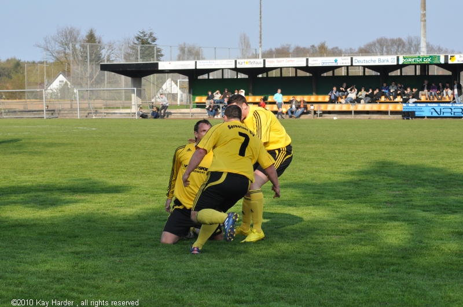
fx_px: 1348
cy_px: 154
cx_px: 232
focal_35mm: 105
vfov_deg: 13.0
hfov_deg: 19.5
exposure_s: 1/1000
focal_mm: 70
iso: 800
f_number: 8
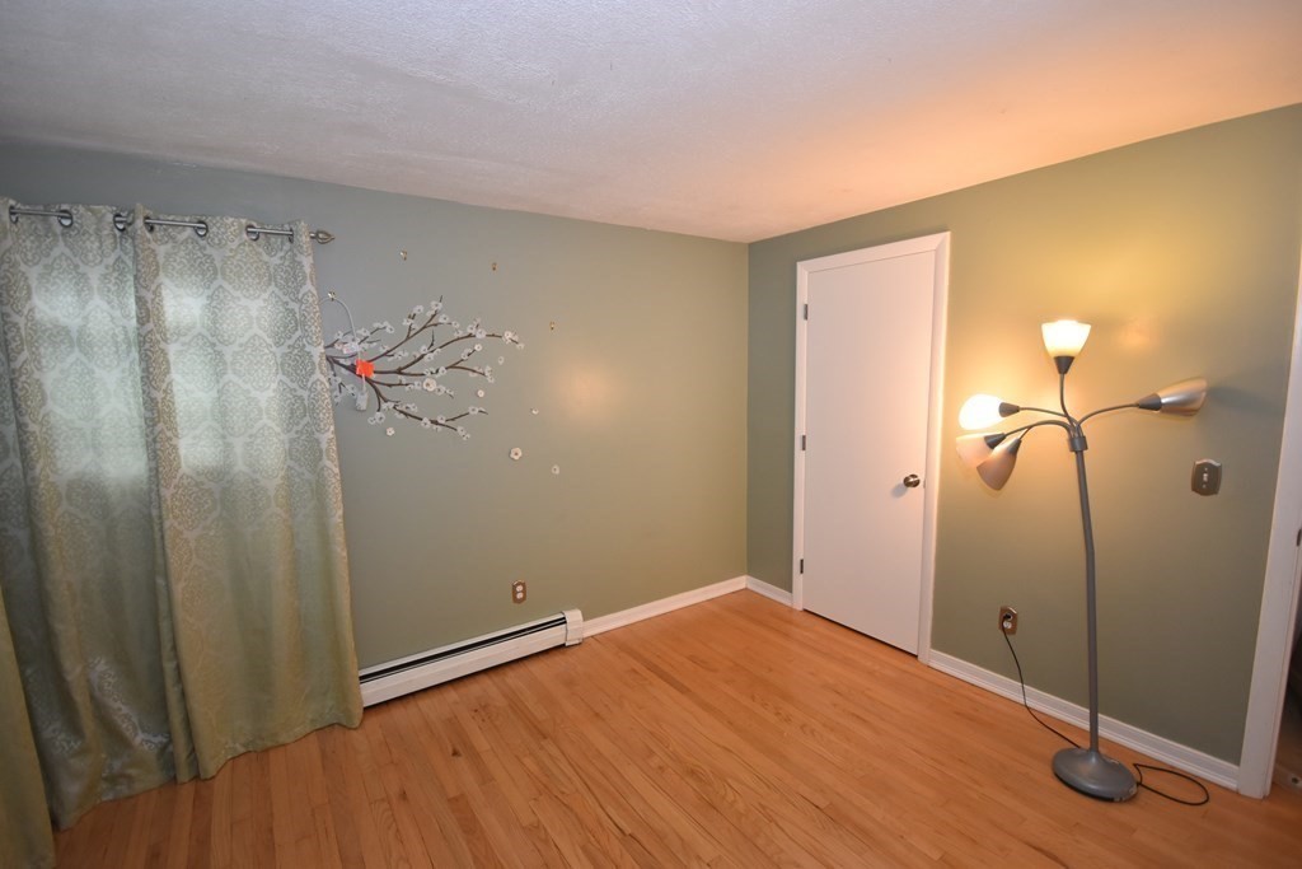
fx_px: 597
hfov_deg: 95.0
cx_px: 651
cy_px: 434
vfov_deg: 72.1
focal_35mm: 16
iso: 800
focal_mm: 11
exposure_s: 1/80
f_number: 4.5
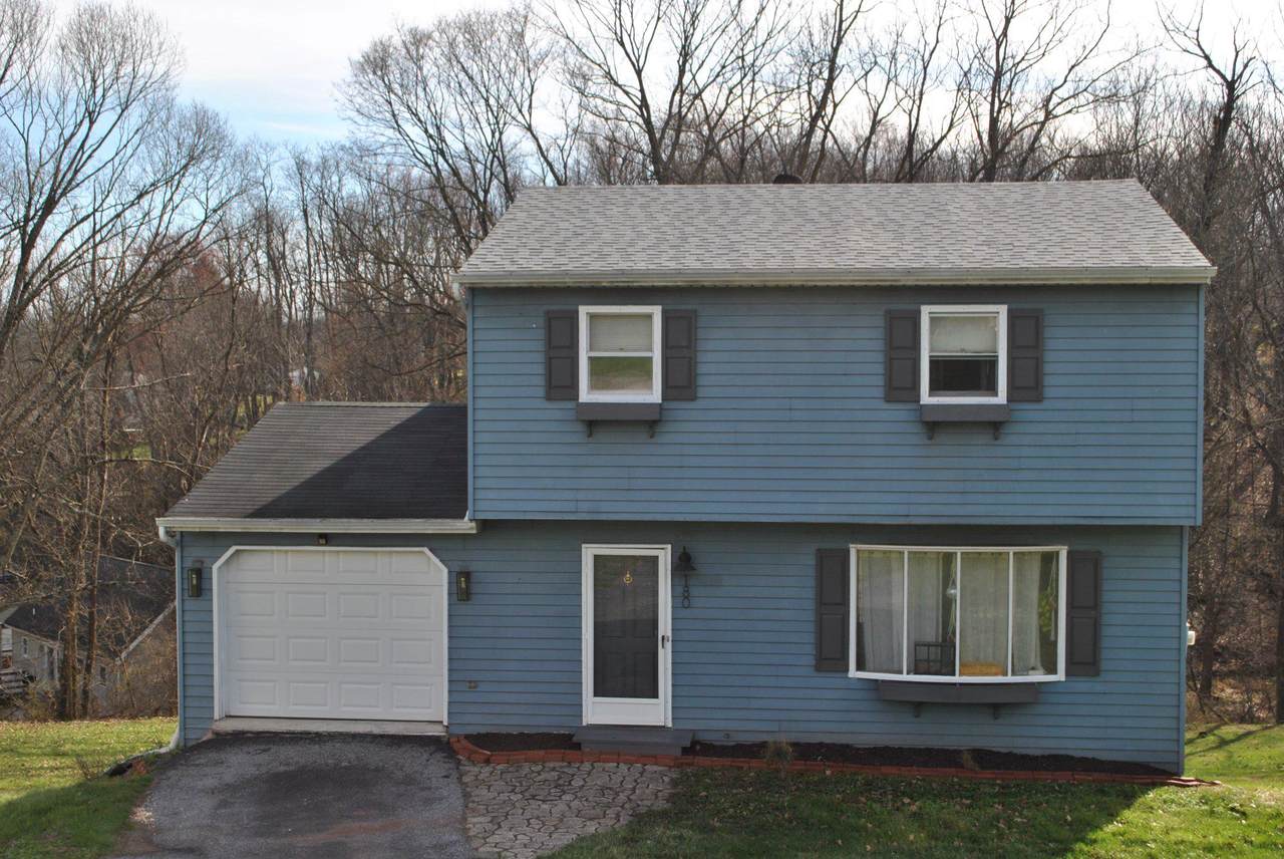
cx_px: 642
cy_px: 430
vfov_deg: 30.9
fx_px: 1553
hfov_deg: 44.9
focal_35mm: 44
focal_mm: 29
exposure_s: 1/200
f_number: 7.1
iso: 100
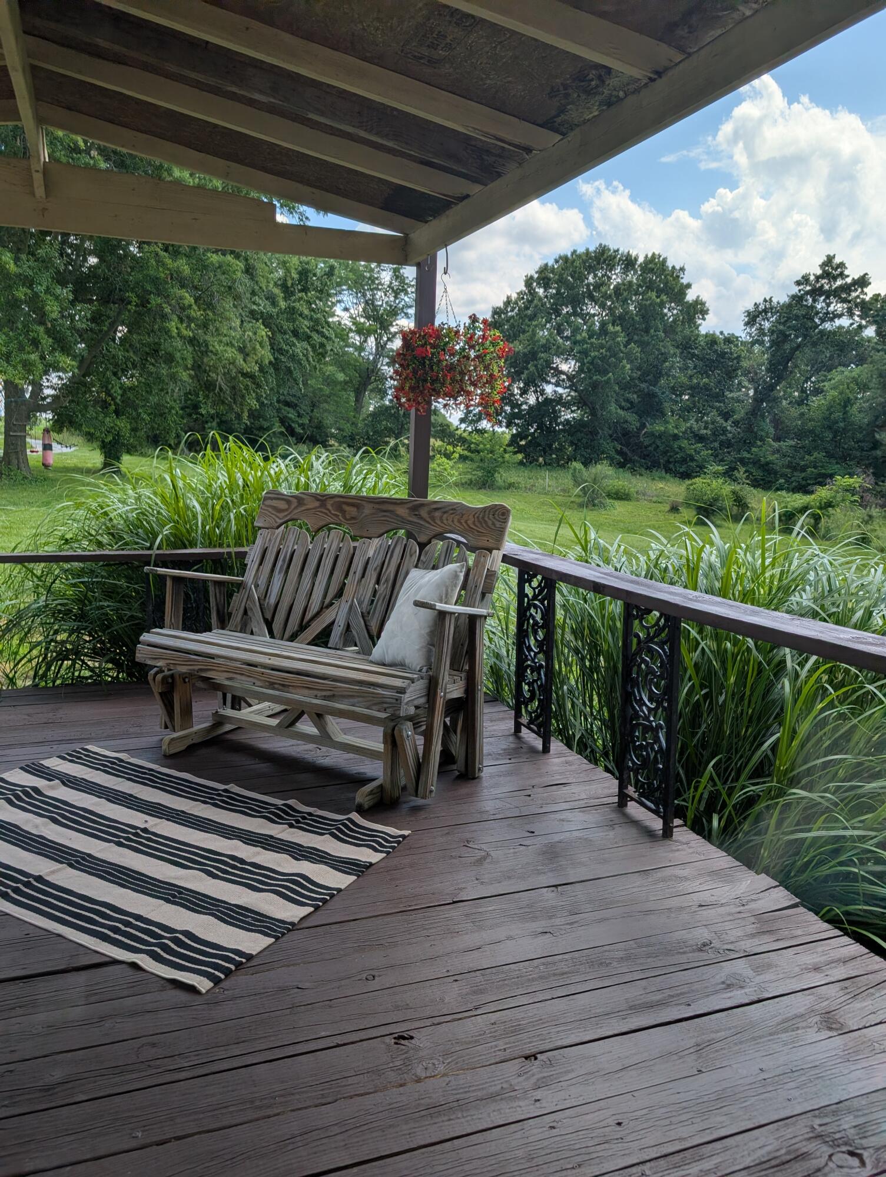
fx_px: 817
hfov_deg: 56.9
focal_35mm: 24
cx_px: 443
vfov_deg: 71.5
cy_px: 588
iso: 20
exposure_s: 1/1151
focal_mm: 6.9
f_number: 1.68
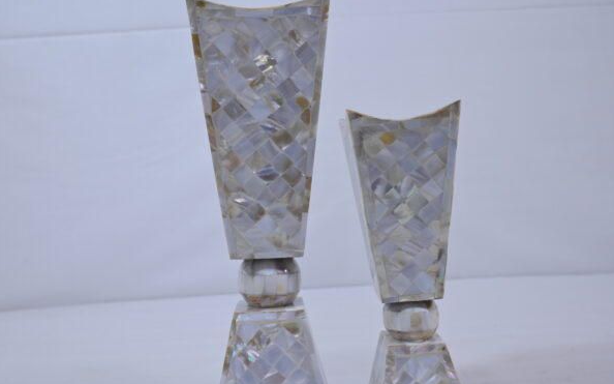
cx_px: 307
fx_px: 594
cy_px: 187
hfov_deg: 54.6
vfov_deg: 35.8
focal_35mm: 36
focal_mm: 34.5
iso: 500
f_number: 7.1
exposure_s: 1/125
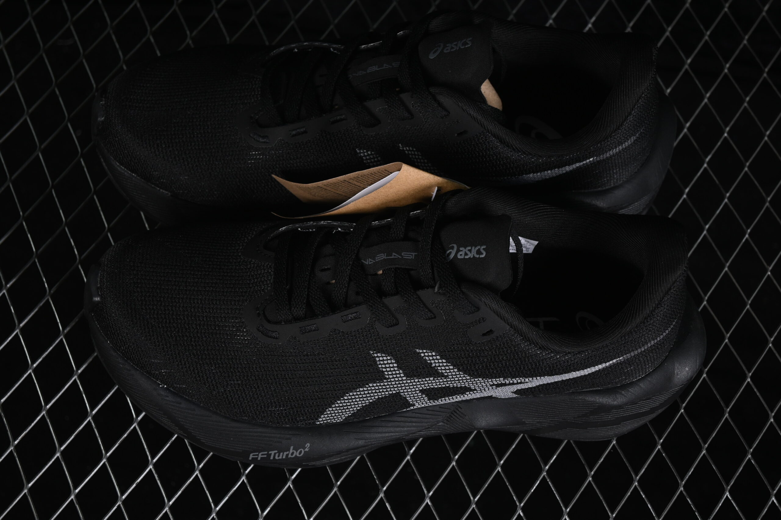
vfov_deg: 18.2
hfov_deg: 27.0
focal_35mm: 75
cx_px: 390
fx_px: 1627
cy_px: 260
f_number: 6.3
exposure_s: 1/60
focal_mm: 50
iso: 160
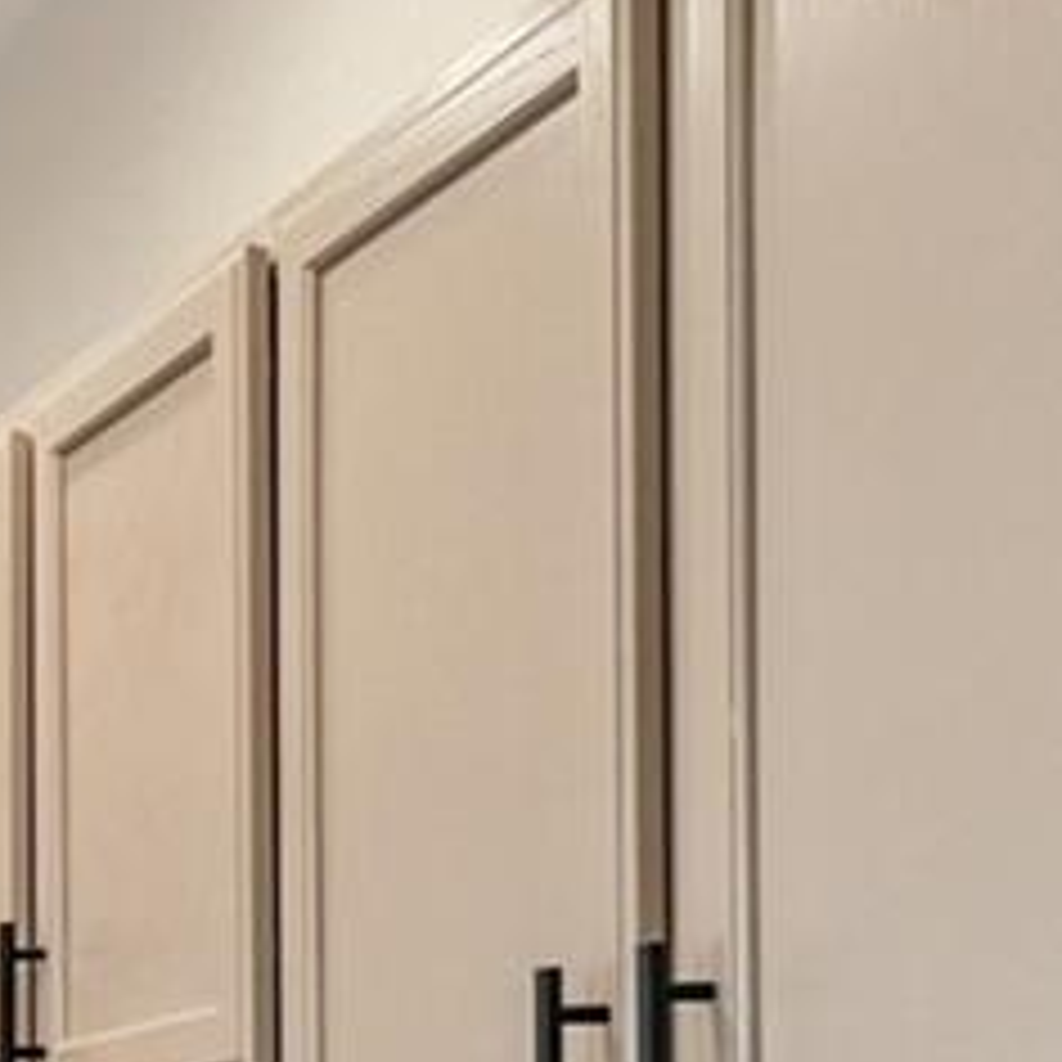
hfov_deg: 11.8
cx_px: -1908
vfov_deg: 16.8
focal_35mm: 98
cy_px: 1336
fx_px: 3402
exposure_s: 1/15
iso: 400
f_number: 10
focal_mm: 17
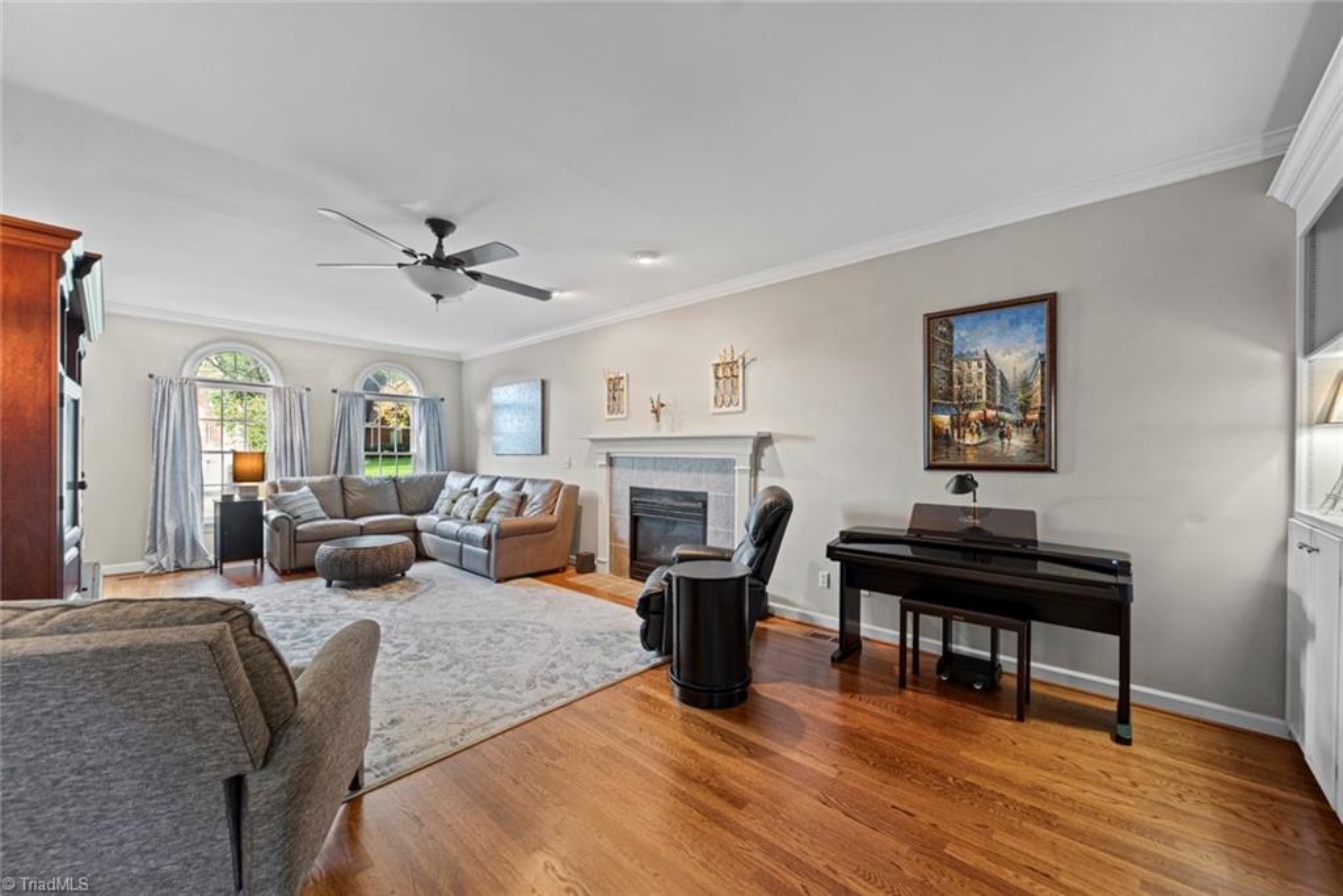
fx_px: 522
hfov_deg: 104.2
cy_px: 448
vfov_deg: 81.2
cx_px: 672
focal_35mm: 14
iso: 320
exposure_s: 1/1.67
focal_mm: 14
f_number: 7.1
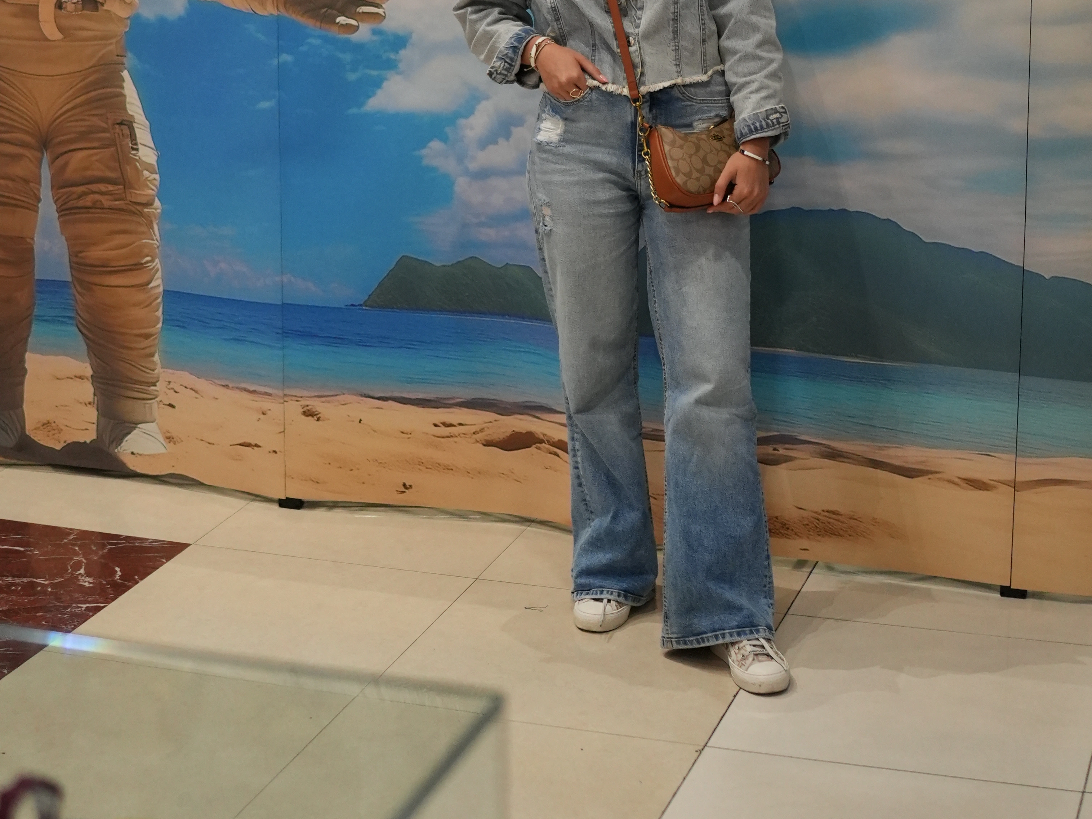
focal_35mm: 76
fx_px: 2398
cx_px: 543
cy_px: 39
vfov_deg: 19.0
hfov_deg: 25.7
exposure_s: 1/1250
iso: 2000
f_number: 1.4
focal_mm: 35
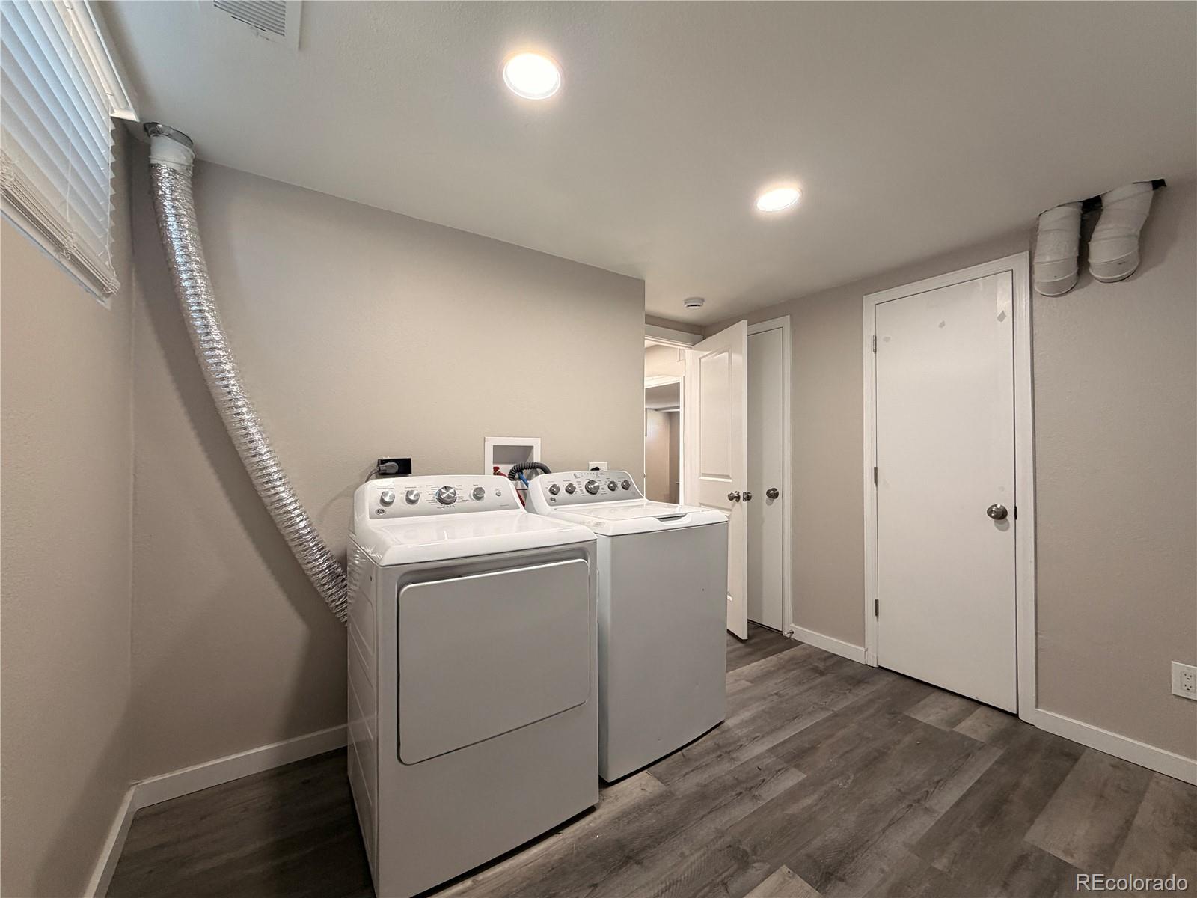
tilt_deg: +1.5
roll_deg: -0.3
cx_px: 598
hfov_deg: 102.1
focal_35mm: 14
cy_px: 449
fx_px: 484
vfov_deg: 85.7
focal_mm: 2.22
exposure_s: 1/60
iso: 200
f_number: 2.2
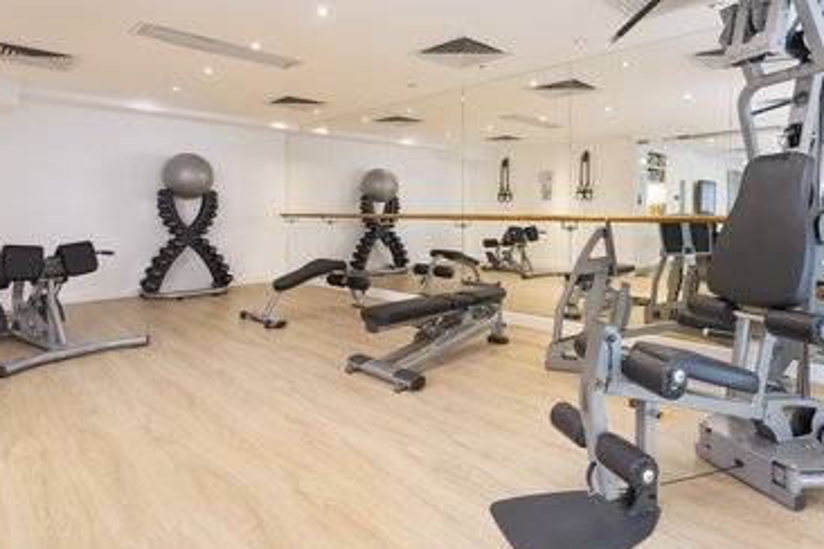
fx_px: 481
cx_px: 444
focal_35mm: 21
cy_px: 216
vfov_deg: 58.9
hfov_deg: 81.1
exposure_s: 1/1.25
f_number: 9
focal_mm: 16
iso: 100
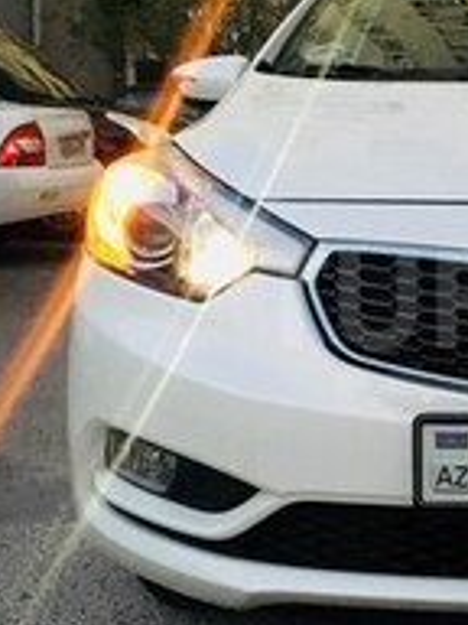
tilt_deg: -3.3
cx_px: 588
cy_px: 299
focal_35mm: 75
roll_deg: +0.5
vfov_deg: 26.0
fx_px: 1352
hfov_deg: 18.4
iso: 320
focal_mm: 4.15
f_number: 2.2
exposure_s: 1/17
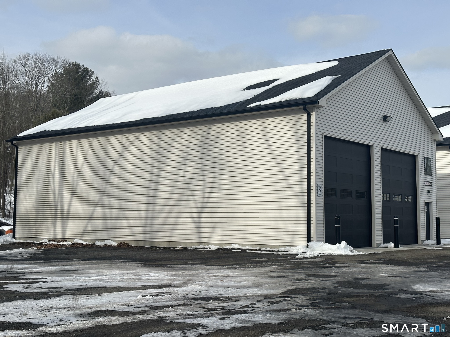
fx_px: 624
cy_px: 168
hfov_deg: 39.7
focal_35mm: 48
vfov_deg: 30.3
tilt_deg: +4.7
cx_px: 225
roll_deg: -0.3
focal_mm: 6.86
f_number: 1.78
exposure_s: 1/6623
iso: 64
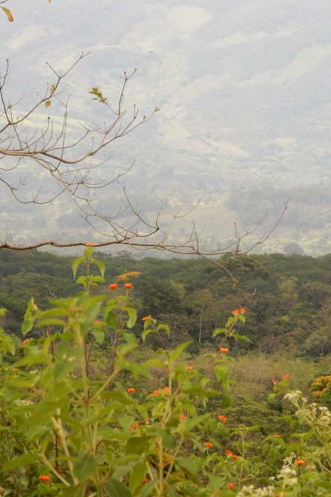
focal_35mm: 311
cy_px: 216
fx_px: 4287
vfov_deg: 6.6
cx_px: 348
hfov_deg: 4.4
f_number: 6.3
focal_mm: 34.5
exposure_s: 1/200
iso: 125
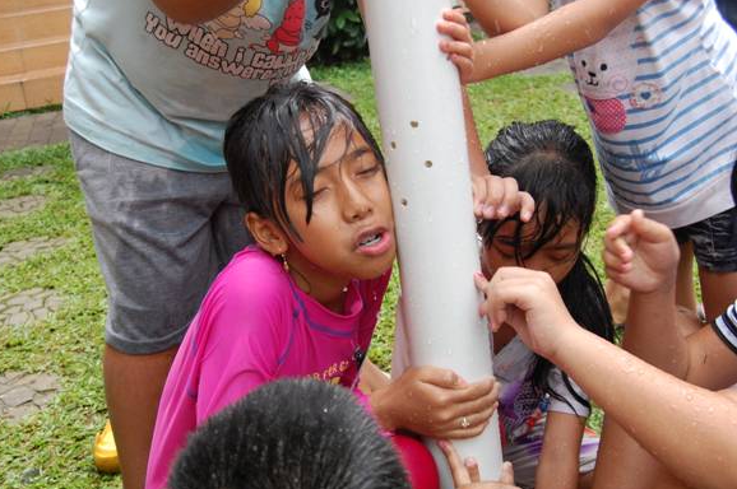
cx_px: 367
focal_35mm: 50
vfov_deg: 26.9
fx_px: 1022
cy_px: 252
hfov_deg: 39.6
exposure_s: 1/250
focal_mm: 32
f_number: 7.1
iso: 800
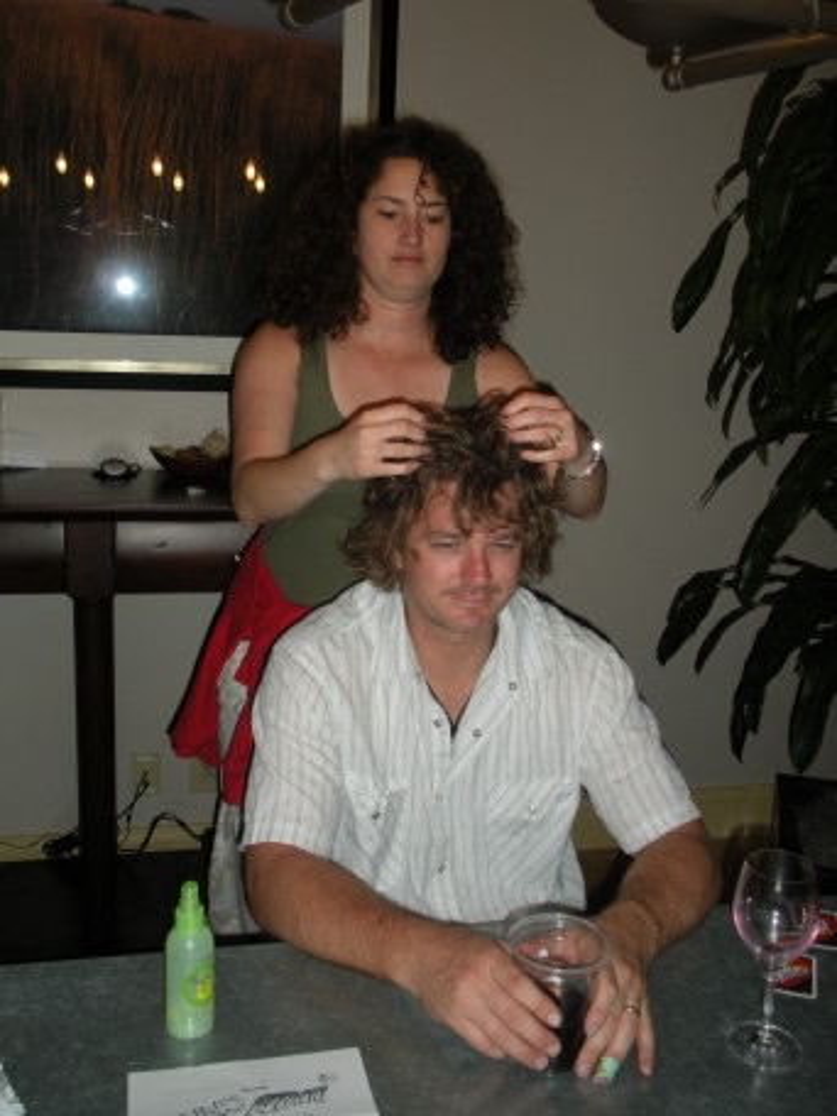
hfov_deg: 39.7
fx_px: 1161
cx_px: 418
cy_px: 558
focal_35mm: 36
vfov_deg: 51.4
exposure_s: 1/60
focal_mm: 6.3
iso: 87
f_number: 3.5
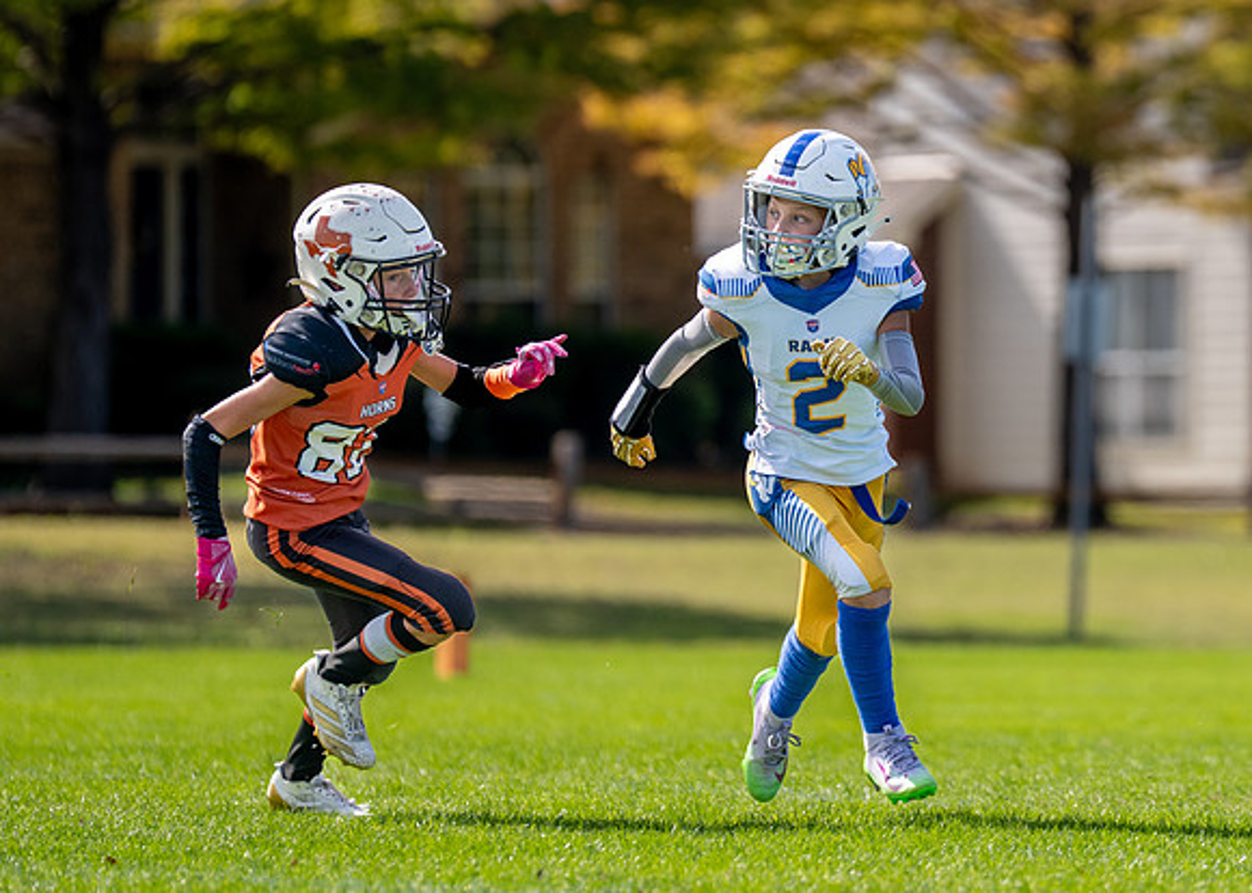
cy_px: 444
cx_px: 1075
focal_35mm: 403
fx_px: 14324
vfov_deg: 3.6
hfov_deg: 5.0
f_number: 2.8
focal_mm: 200
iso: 160
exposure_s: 1/2500
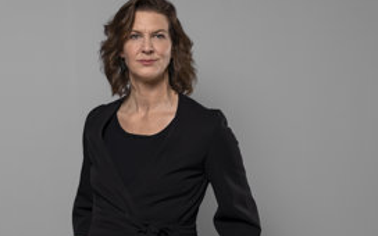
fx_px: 773
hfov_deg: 27.3
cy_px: 159
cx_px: 124
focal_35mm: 75
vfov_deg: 17.3
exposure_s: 1/200
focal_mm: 50
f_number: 4
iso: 125
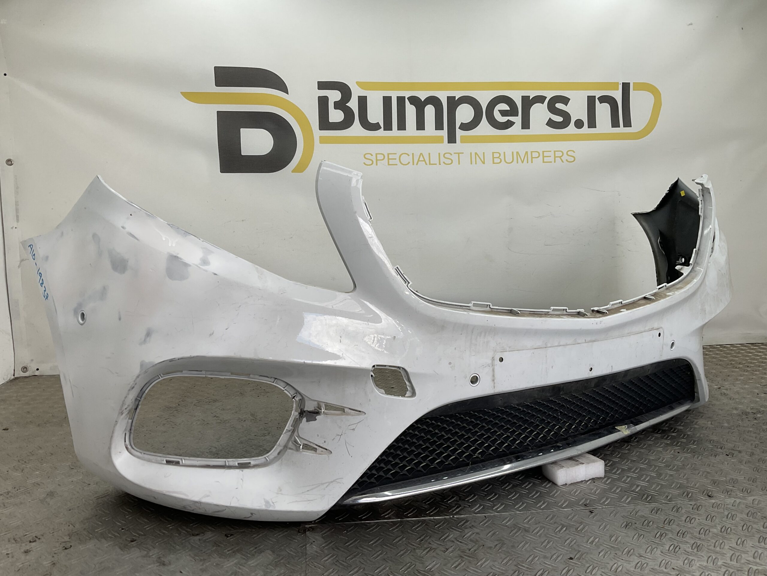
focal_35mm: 29
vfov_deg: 48.2
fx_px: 643
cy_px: 288
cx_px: 384
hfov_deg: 61.7
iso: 16
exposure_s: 1/238
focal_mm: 3
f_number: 1.8
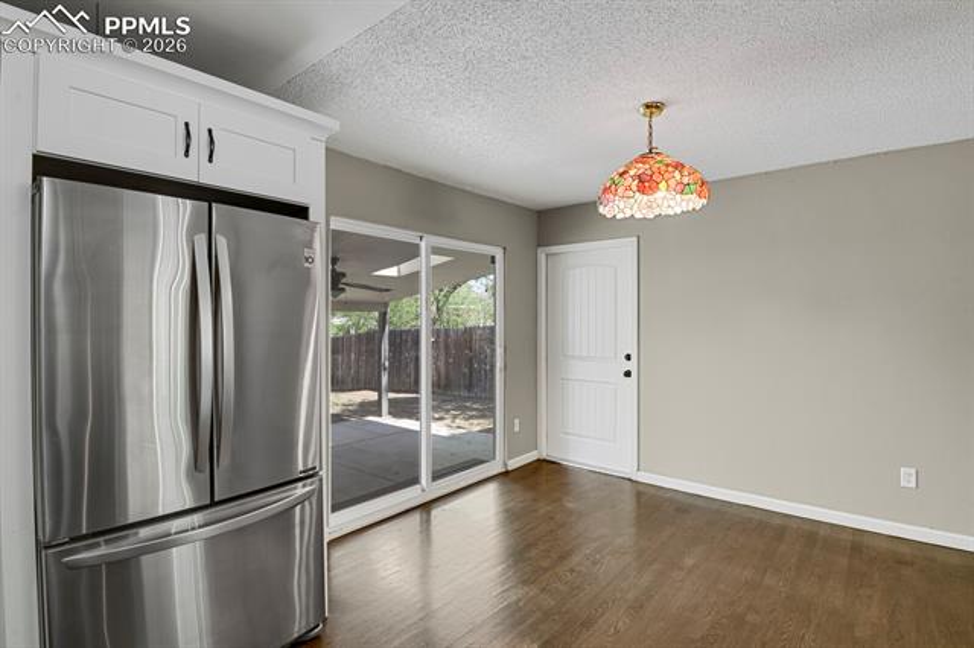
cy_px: 324
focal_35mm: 17
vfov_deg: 70.4
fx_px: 460
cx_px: 487
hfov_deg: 93.3
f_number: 8
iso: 250
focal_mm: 17
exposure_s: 1
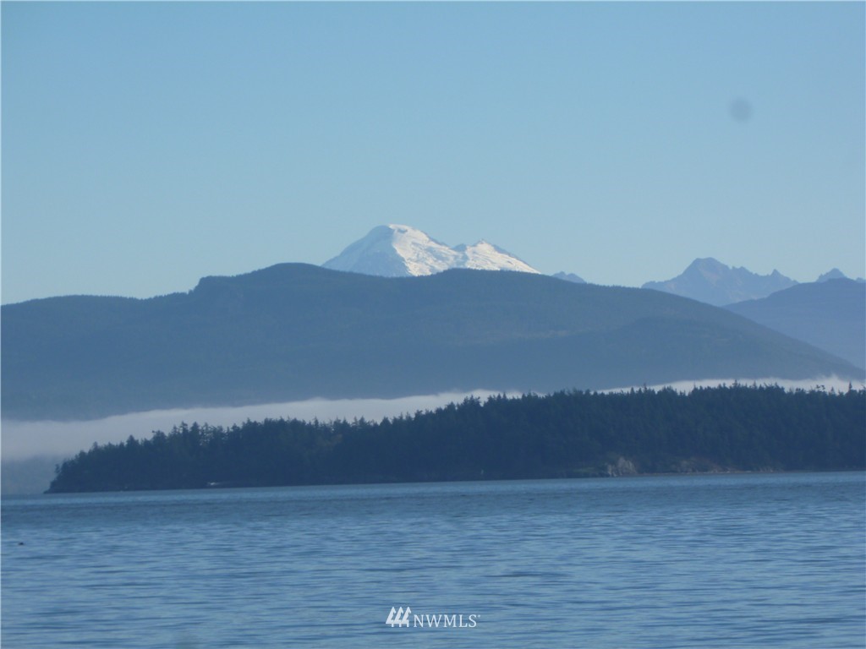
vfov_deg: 6.6
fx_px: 5604
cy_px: 324
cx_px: 433
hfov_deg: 8.8
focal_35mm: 224
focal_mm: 40
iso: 80
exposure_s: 1/320
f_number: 5.9
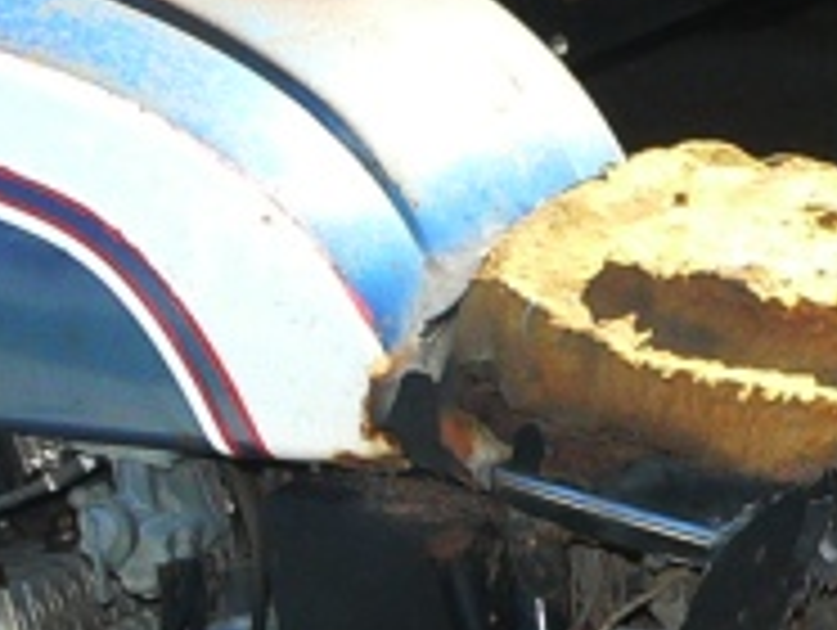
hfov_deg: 9.9
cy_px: 576
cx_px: 958
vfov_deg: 7.5
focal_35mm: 198
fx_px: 4794
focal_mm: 6
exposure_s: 1/250
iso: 100
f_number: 3.7
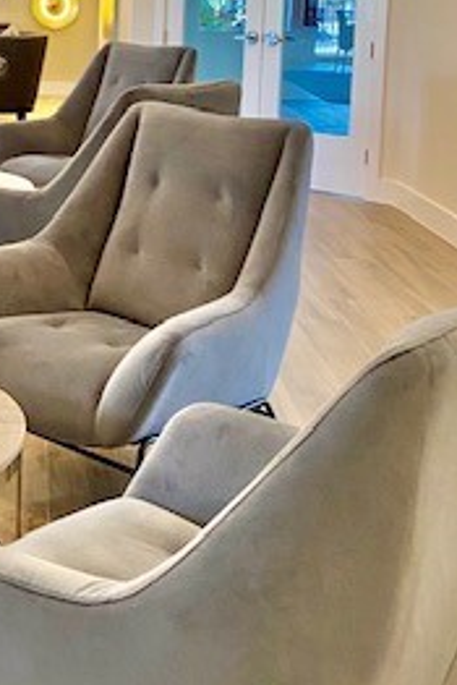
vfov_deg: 29.6
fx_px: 1255
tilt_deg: -3.3
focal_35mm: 66
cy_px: 107
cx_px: -125
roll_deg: -1.1
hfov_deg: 19.2
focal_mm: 4.25
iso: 160
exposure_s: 1/60
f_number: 1.8
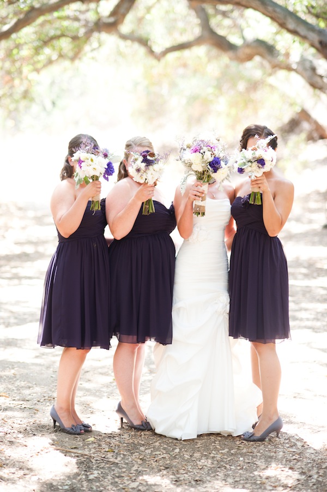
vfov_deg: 23.9
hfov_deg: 16.0
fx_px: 1160
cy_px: 246
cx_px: 164
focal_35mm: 85
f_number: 2.8
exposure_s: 1/250
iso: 320
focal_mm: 85
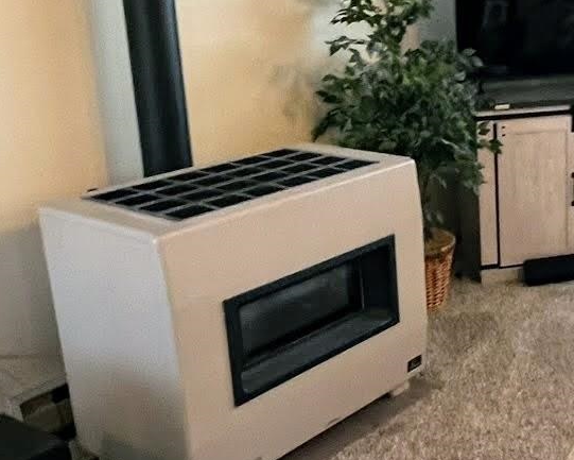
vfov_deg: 31.4
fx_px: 816
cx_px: 523
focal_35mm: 48
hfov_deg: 36.2
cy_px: 185
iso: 400
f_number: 1.8
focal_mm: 1.57
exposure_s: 1/60
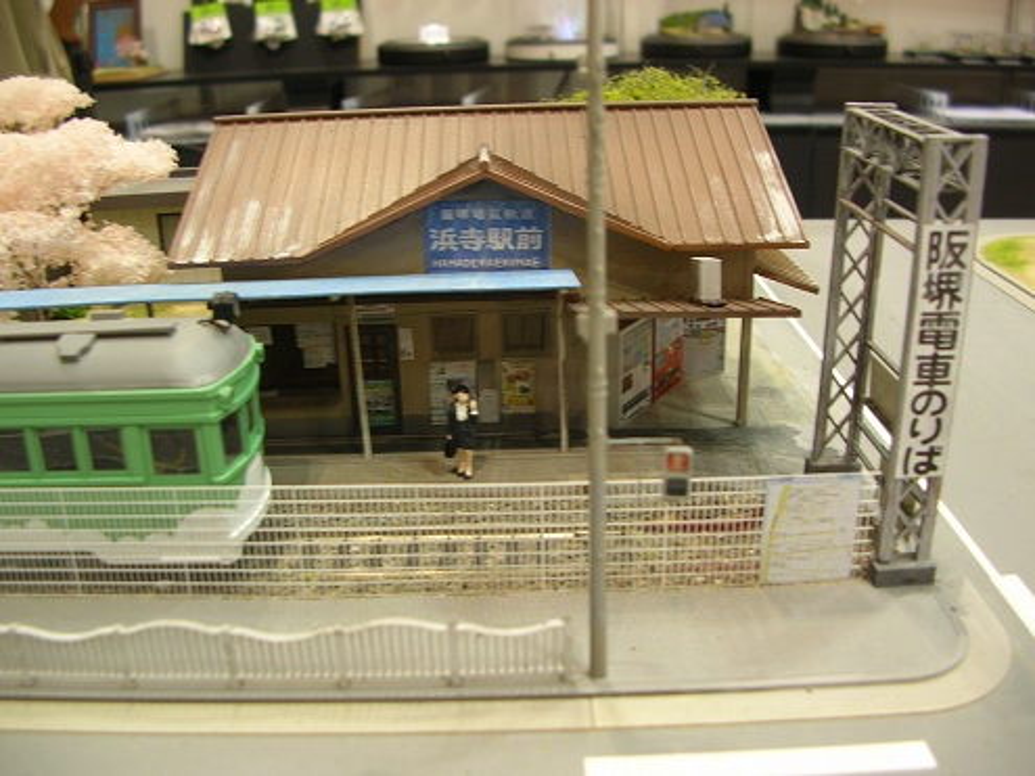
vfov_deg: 40.7
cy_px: 388
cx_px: 518
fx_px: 1046
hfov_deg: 52.6
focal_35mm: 35
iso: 50
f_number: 2.8
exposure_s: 1/7.8
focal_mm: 5.8
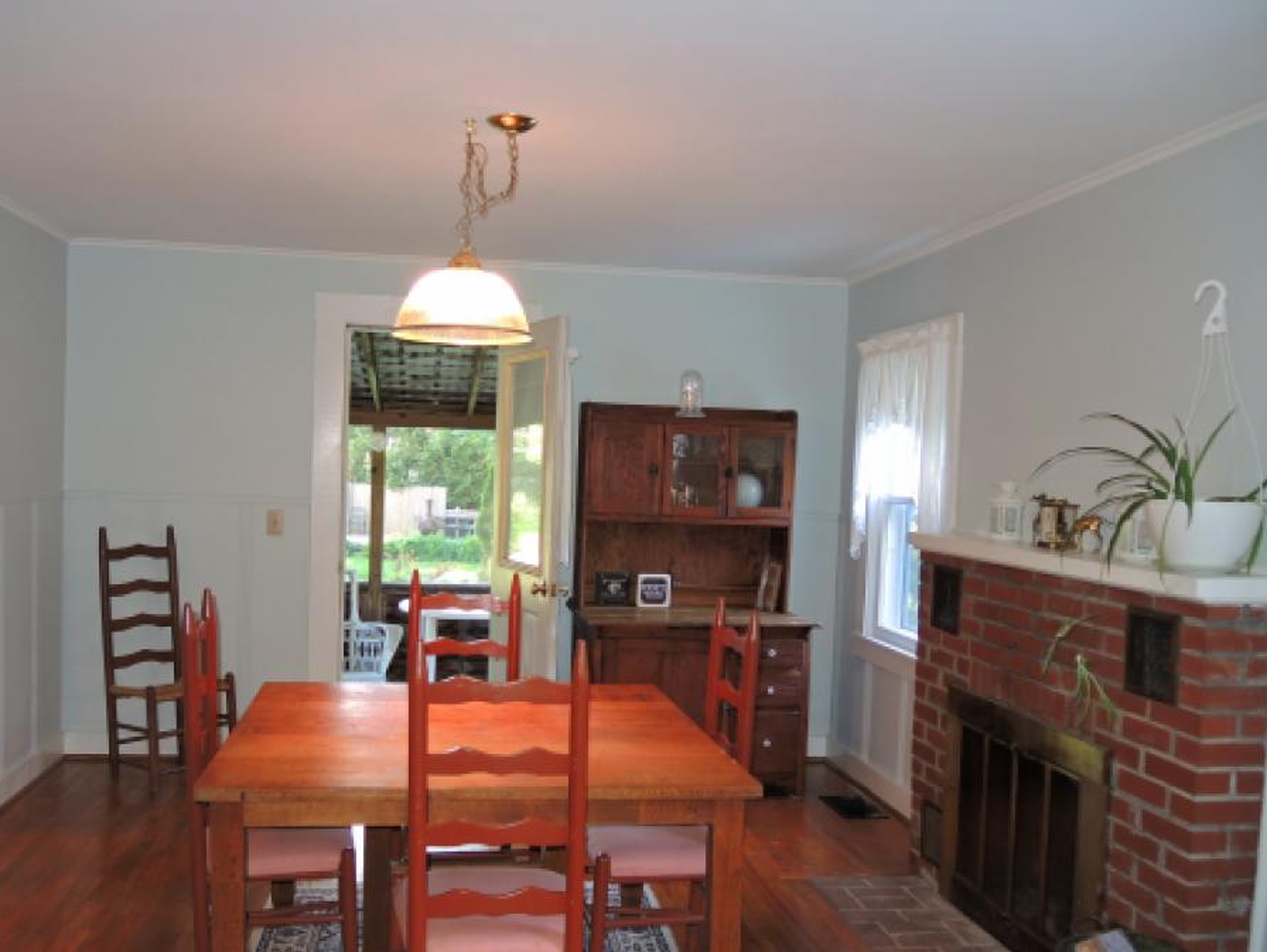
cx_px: 578
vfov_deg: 44.1
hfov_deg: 56.7
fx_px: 1172
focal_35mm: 32
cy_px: 527
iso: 250
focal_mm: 6
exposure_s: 1/40
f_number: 2
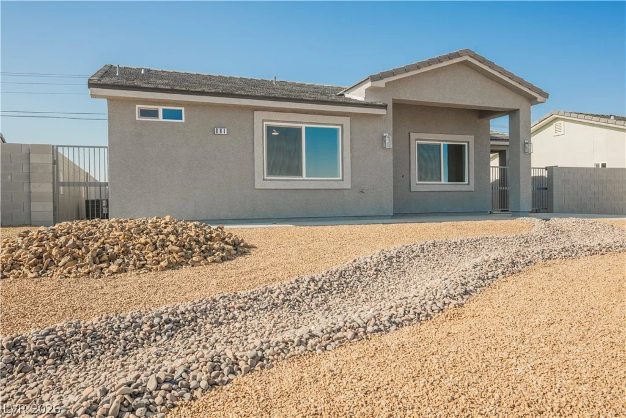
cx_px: 313
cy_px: 209
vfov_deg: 51.3
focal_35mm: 25
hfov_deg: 71.5
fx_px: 435
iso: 100
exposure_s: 1/200
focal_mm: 25
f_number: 8
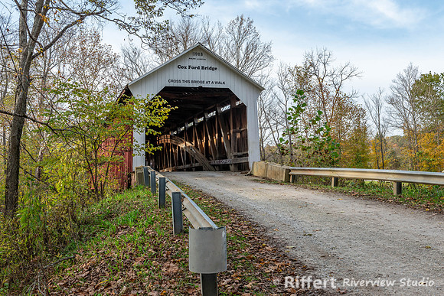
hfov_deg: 43.9
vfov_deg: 30.1
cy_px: 148
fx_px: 551
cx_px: 222
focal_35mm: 45
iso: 400
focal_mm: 44
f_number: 10
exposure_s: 1/125
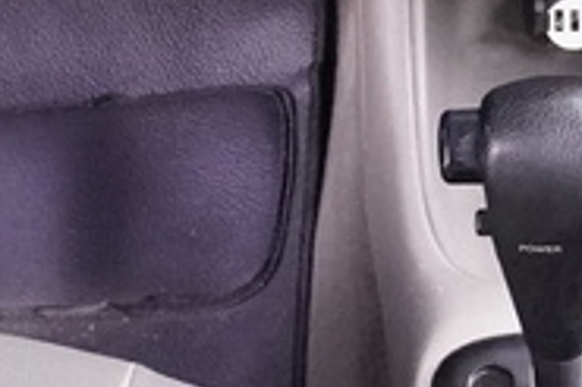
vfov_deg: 7.7
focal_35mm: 175
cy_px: -142
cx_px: 544
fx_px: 2827
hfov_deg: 11.7
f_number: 3.5
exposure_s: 1/250
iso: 6400
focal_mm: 18
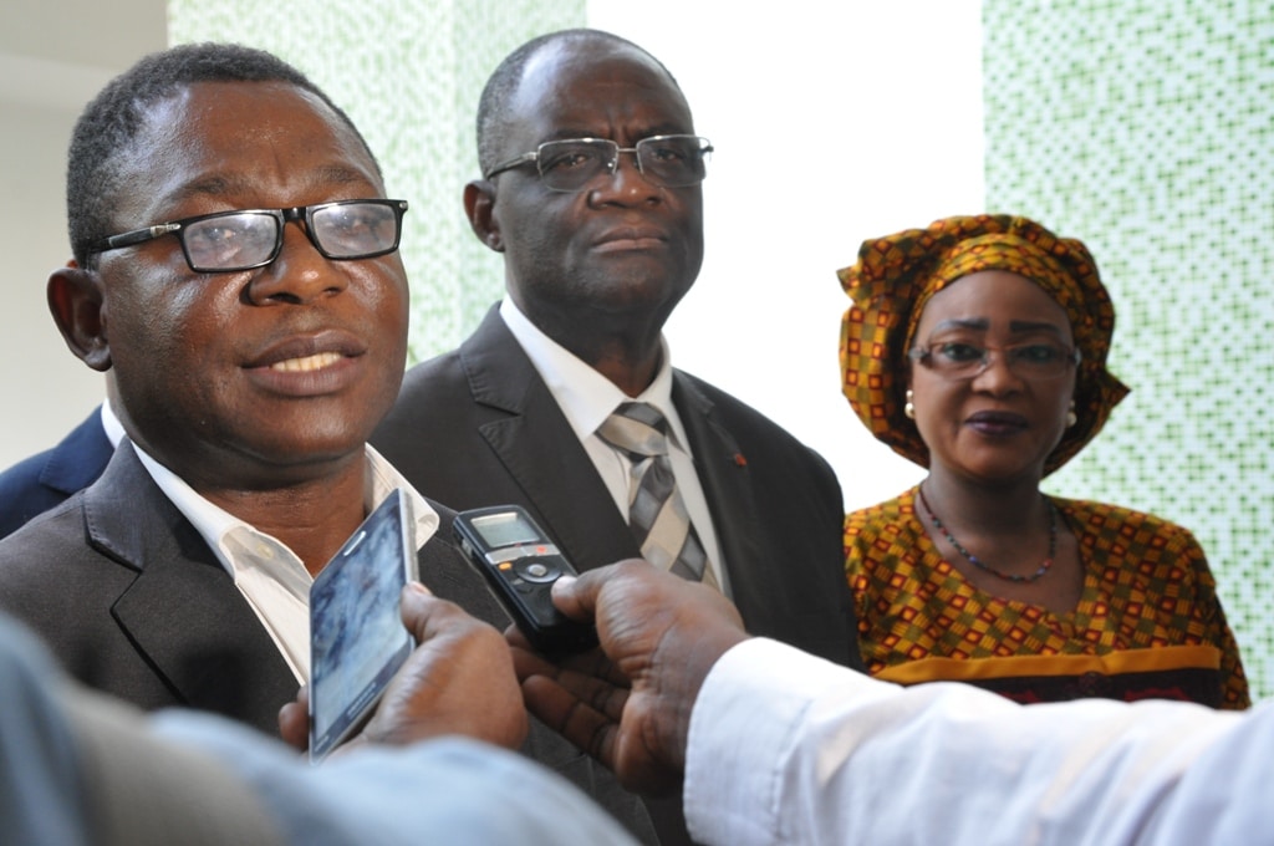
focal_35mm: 72
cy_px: 423
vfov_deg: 18.9
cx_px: 637
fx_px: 2545
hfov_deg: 28.1
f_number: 8
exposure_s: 1/15
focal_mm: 48
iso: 800
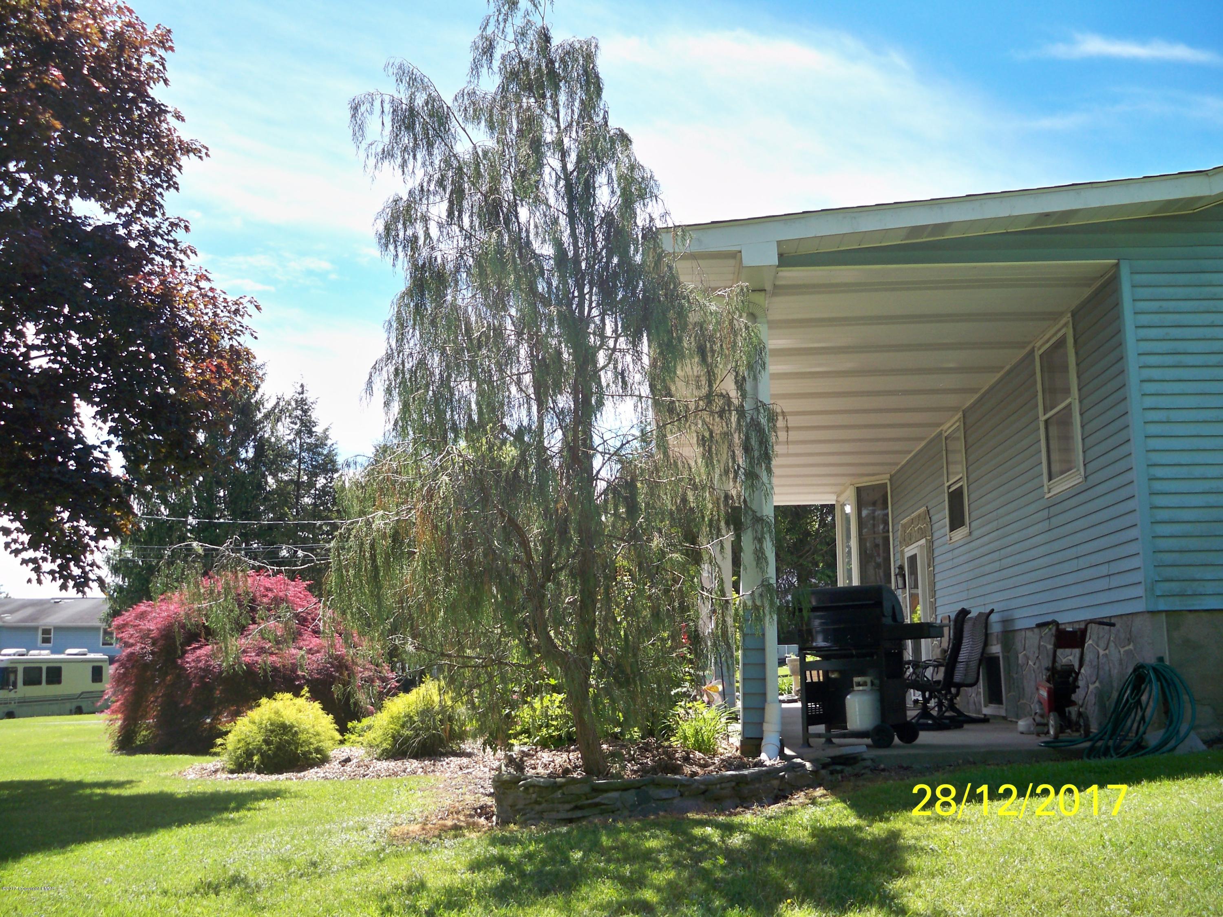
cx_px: 612
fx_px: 1237
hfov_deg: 52.6
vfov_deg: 40.7
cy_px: 458
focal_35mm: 35
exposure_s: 1/320
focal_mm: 6.3
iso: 80
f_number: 3.1
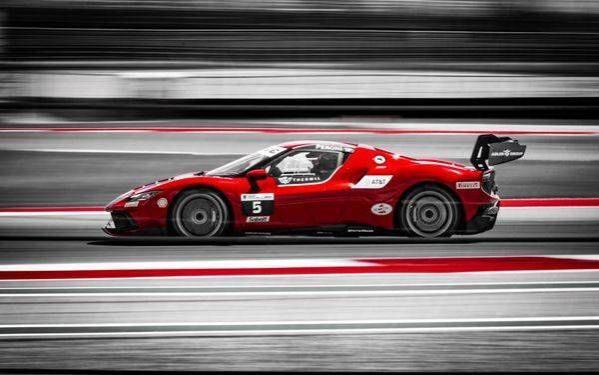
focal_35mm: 247
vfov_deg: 5.3
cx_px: 354
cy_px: 184
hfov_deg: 8.5
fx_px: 4031
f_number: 22
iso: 64
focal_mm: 200
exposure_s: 1/40
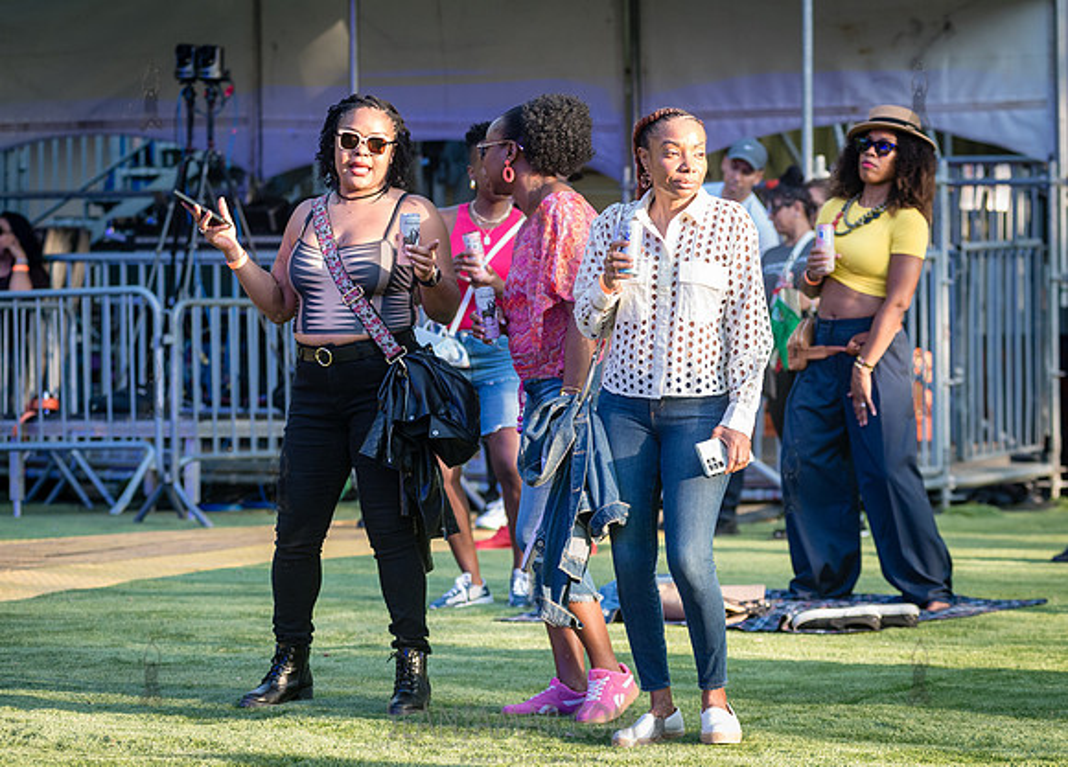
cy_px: 314
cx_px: 591
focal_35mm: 149
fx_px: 4532
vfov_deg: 9.7
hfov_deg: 13.4
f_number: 4
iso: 1000
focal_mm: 120
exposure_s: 1/500
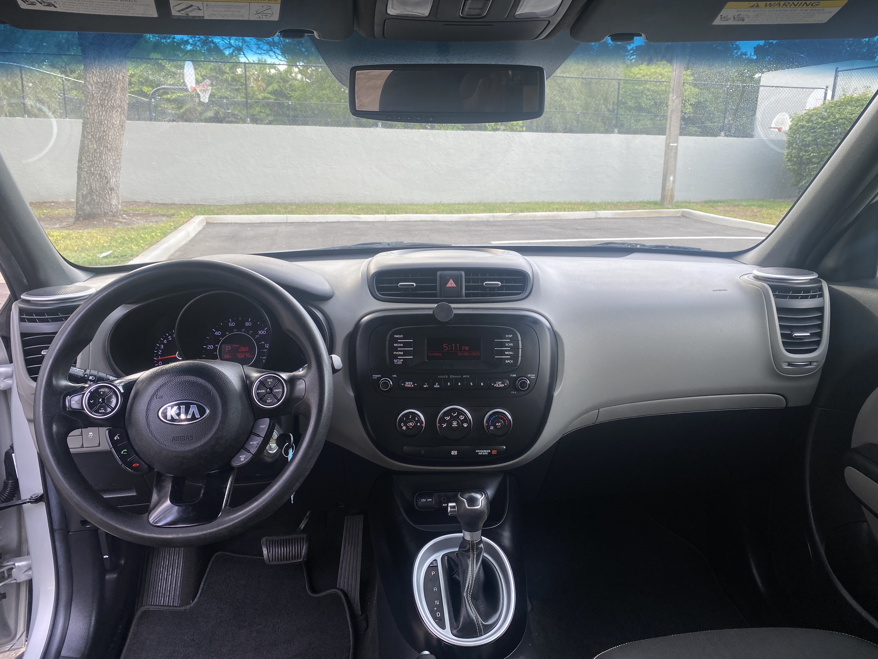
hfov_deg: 67.3
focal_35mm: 26
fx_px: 659
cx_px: 439
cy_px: 330
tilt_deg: -14.0
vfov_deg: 53.1
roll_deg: -1.3
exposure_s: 1/122
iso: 32
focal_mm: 4.25
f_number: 1.8
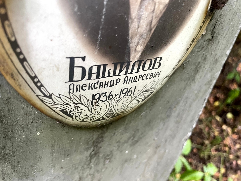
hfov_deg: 67.3
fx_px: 181
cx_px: 120
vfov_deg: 53.1
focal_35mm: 26
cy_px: 90
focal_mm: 4.2
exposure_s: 1/90
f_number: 1.6
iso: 125
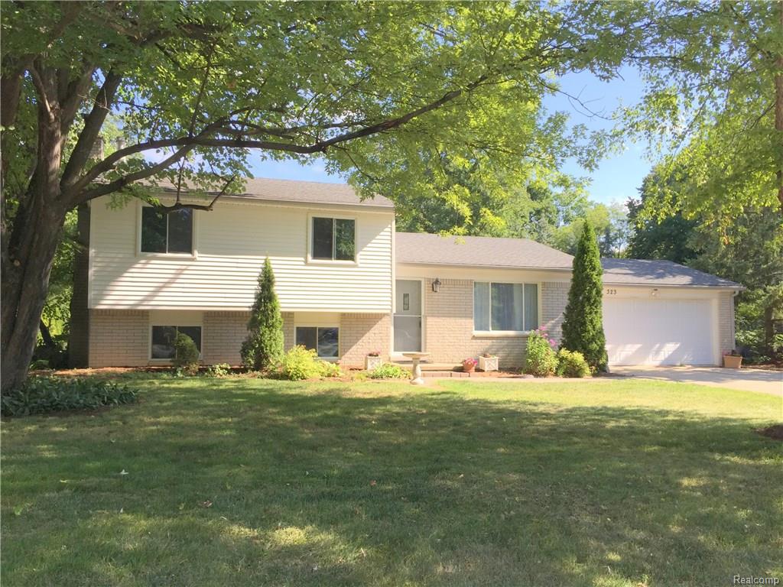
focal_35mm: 29
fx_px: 656
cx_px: 392
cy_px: 294
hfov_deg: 61.7
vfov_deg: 48.2
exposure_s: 1/842
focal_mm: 4.15
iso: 32
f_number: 2.2
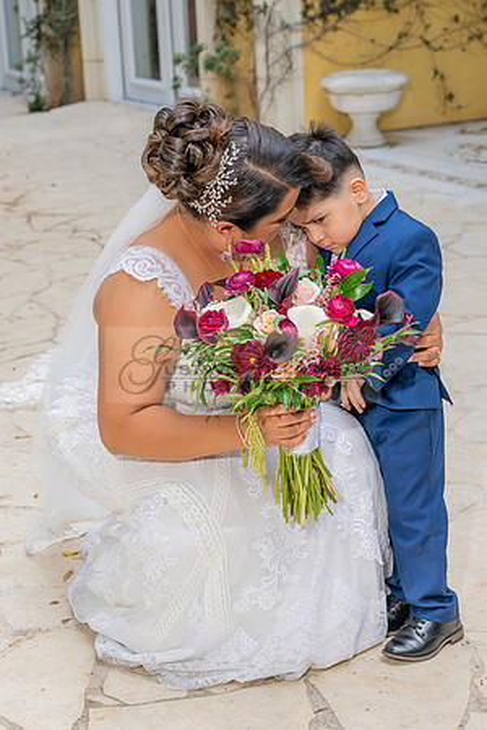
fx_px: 1552
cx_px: 155
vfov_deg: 26.5
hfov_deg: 17.8
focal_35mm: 77
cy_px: 365
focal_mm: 51
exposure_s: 1/200
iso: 200
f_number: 5
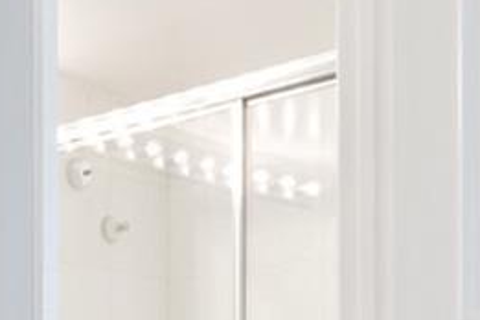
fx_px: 1227
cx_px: -50
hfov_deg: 21.0
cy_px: 491
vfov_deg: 13.9
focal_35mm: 92
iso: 1100
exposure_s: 1/15
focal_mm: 10
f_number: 8
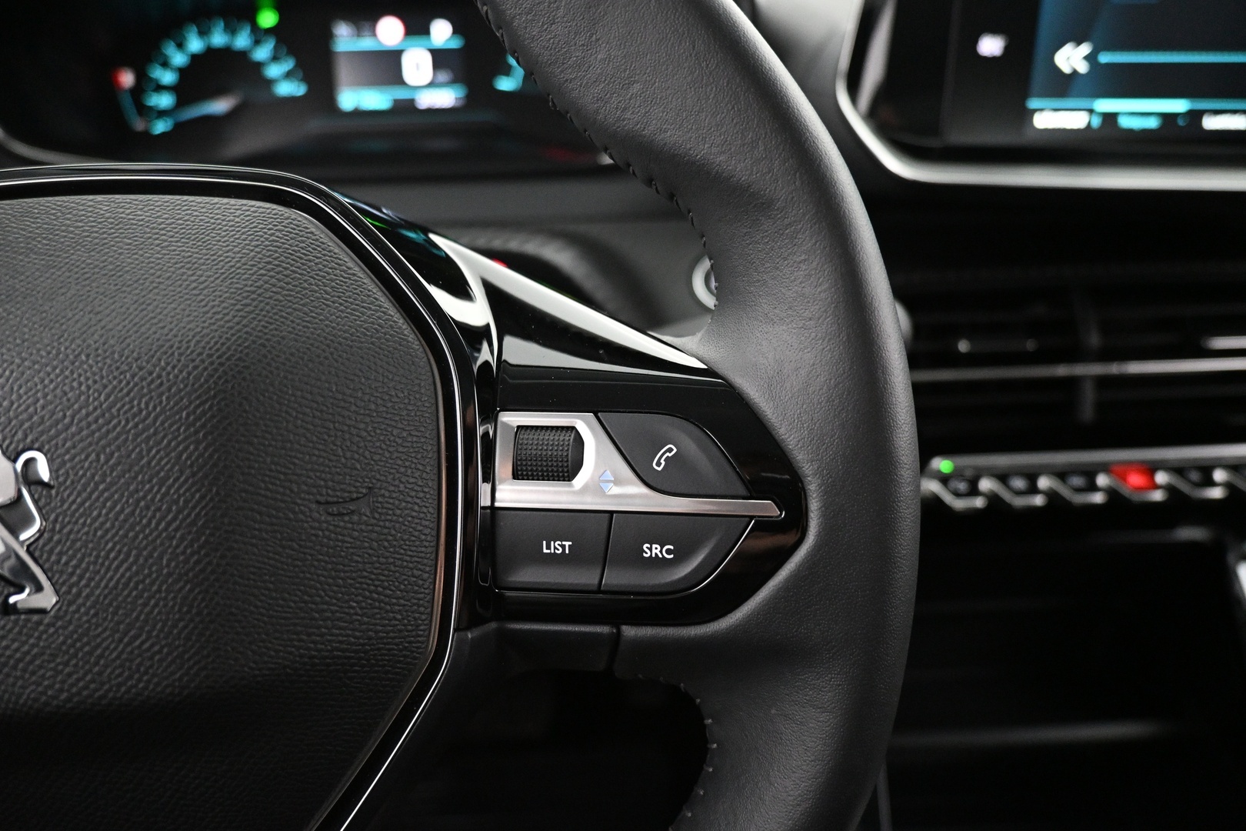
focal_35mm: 24
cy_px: 416
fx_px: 831
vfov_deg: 53.1
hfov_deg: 73.7
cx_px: 623
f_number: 3.5
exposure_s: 1/40
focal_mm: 16
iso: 4000
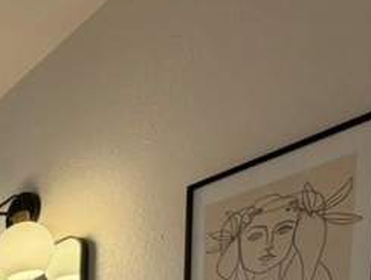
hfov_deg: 27.3
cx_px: -197
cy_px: 445
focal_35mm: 46
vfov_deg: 23.5
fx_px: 494
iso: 200
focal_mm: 2.22
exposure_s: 1/120
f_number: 2.2
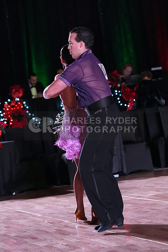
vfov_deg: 13.6
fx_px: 1056
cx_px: 84
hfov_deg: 9.1
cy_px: 126
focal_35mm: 151
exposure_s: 1/400
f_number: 5.6
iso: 12800
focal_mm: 151
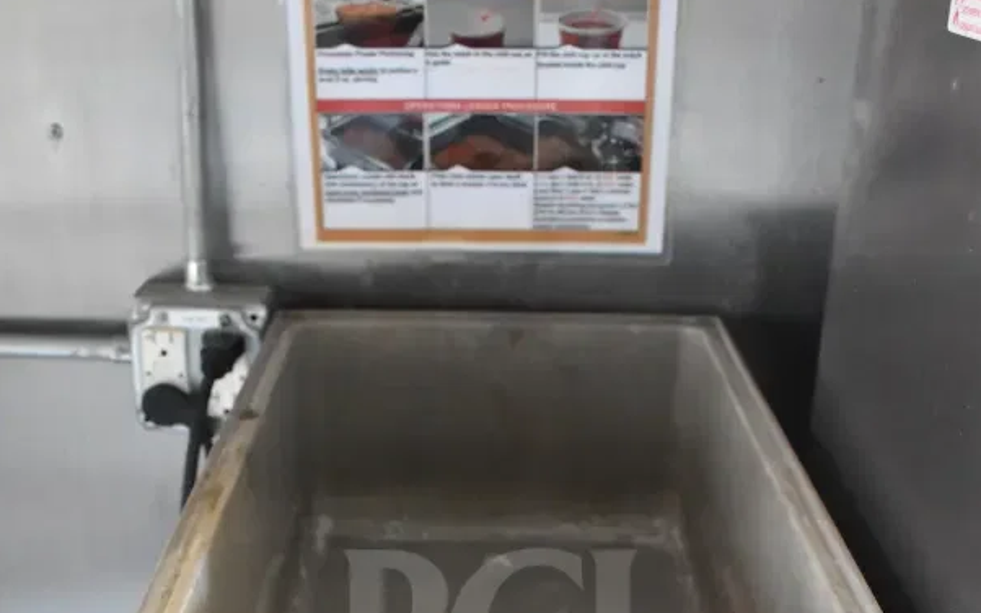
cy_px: 679
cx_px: 489
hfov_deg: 41.2
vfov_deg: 24.6
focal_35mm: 49
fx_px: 1304
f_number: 4
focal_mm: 21
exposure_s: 1/60
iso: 6400
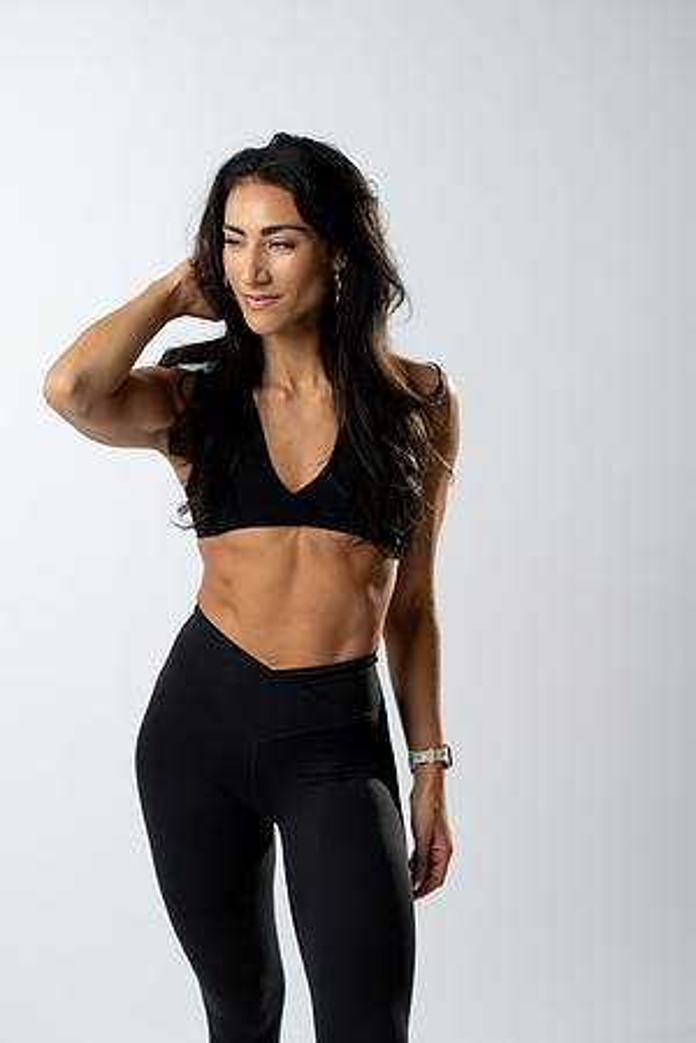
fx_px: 2465
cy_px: 522
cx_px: 348
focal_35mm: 85
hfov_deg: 16.1
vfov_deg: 23.9
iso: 400
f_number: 3.5
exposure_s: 1/125
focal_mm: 85
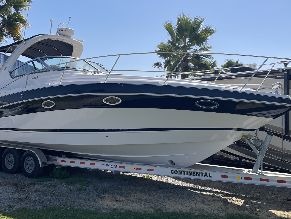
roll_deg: -1.0
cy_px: 105
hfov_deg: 51.3
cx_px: 130
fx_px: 303
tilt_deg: +0.1
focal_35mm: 36
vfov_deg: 39.7
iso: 32
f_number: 1.6
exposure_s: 1/4348
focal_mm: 5.1
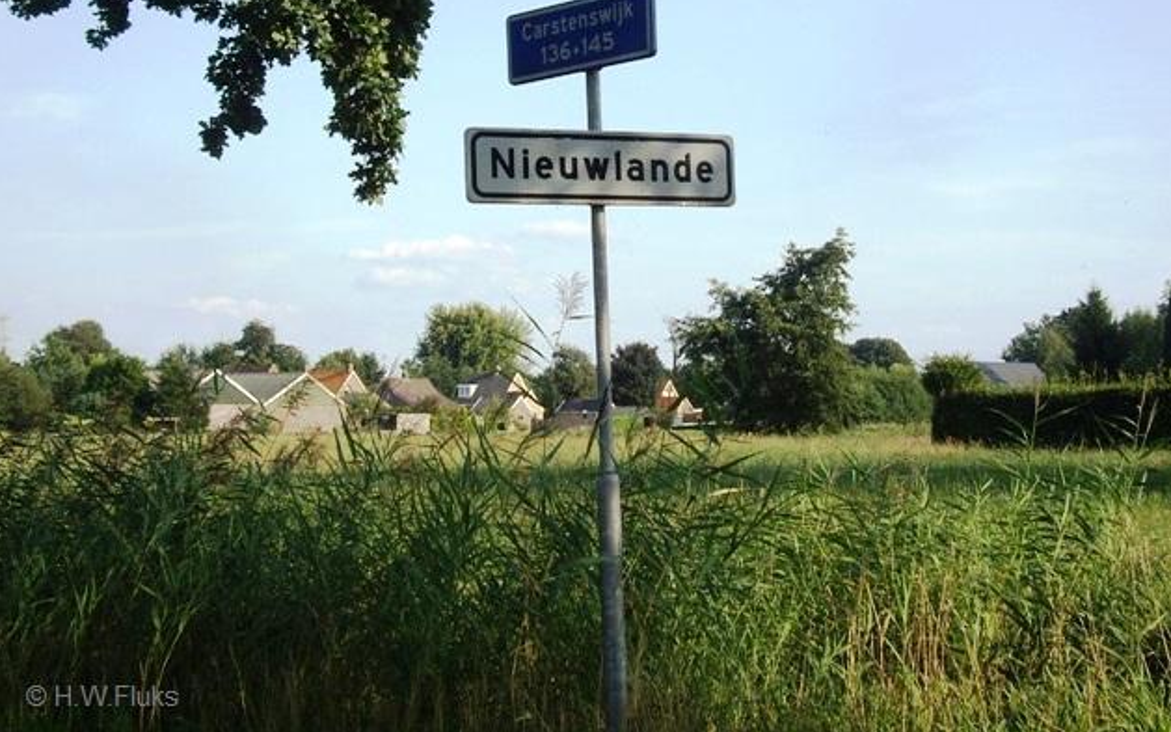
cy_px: 287
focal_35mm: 41
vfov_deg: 31.1
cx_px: 588
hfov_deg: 48.2
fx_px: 1308
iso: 64
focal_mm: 7.9
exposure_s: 1/800
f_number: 2.8
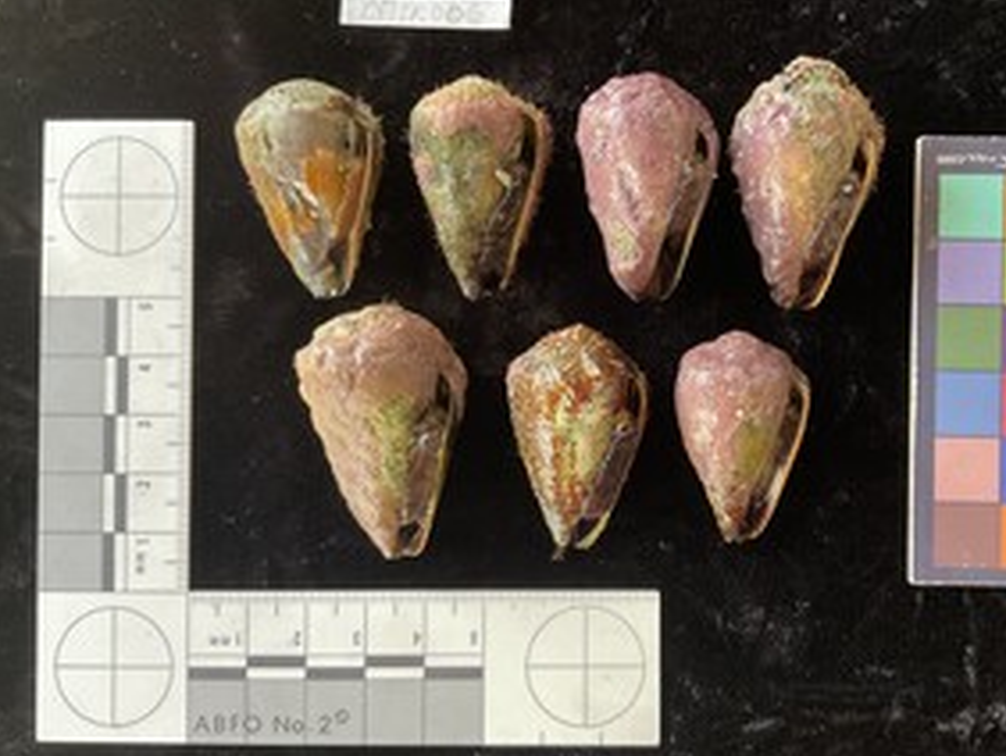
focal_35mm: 36
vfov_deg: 39.7
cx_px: 606
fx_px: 1047
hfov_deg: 51.0
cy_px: 348
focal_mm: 3
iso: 80
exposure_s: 1/60
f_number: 1.8
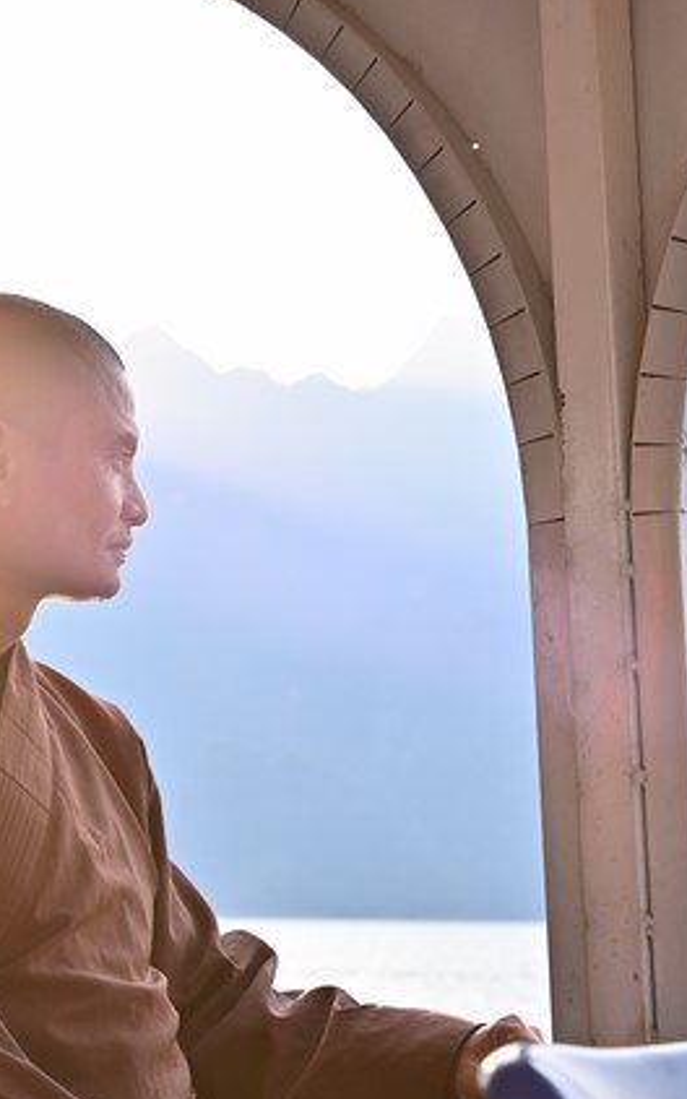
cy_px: 550
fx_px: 2724
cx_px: 294
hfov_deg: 14.4
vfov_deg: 22.8
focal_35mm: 91
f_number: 7.1
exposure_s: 1/125
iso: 160
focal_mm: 58
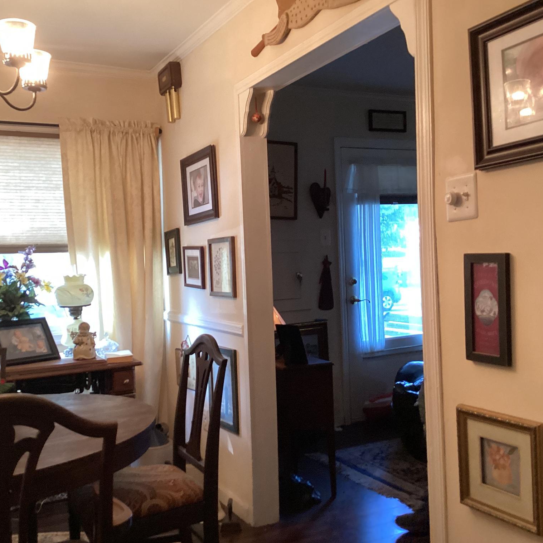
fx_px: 657
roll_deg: +0.3
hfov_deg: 44.9
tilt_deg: +0.0
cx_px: 266
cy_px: 273
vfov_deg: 44.9
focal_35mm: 37
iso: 200
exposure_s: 1/60
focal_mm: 3.3
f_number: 2.4
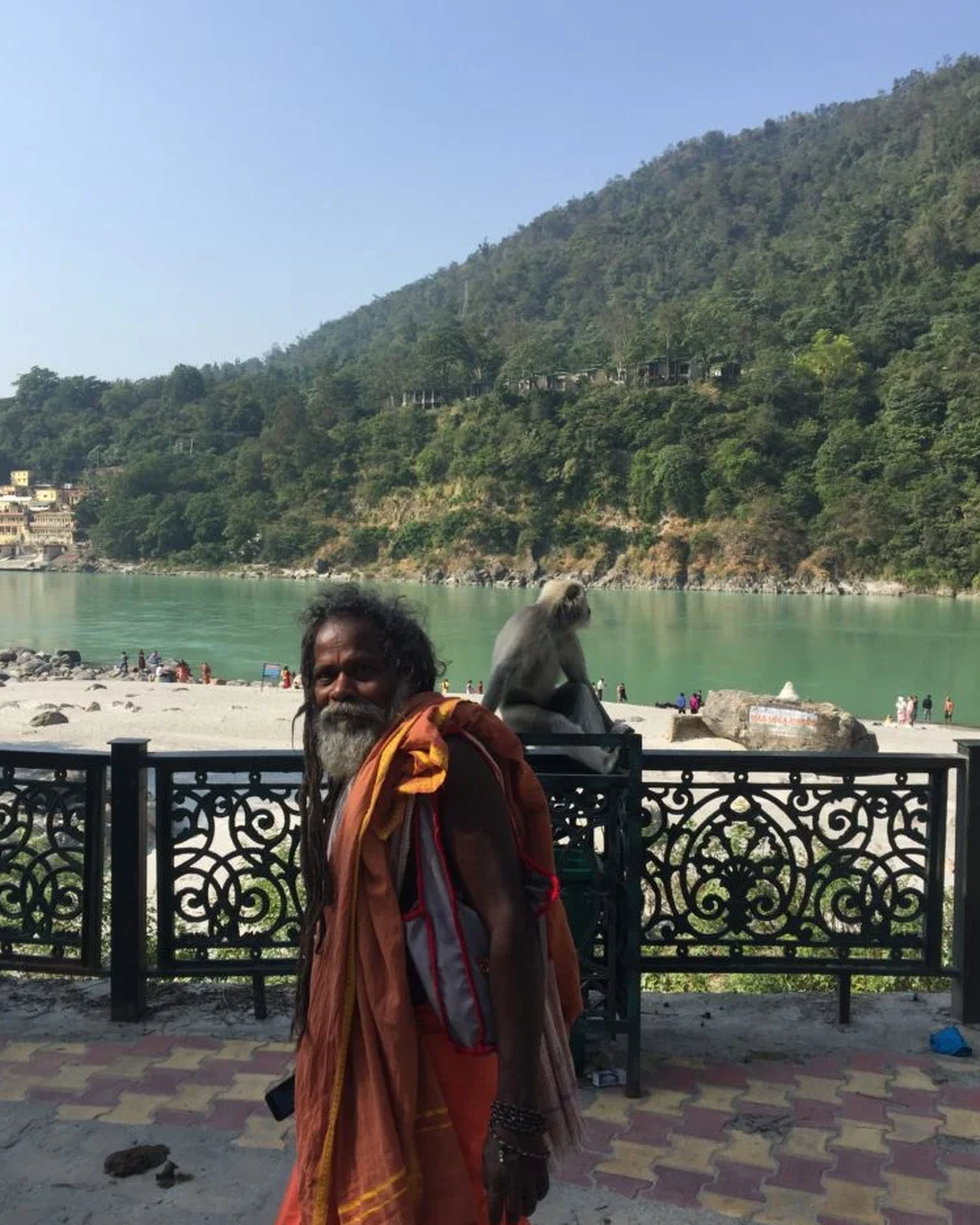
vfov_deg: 57.2
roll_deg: +1.3
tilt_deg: -3.1
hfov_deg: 47.1
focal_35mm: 31
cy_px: 628
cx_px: 480
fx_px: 1124
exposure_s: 1/1582
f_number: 2.2
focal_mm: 4.15
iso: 32
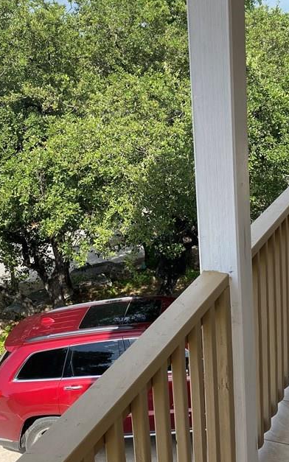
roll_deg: +2.7
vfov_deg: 44.1
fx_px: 567
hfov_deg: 28.5
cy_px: 183
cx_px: 173
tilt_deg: -10.9
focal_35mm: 45
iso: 32
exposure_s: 1/1608
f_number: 1.8
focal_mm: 4.25
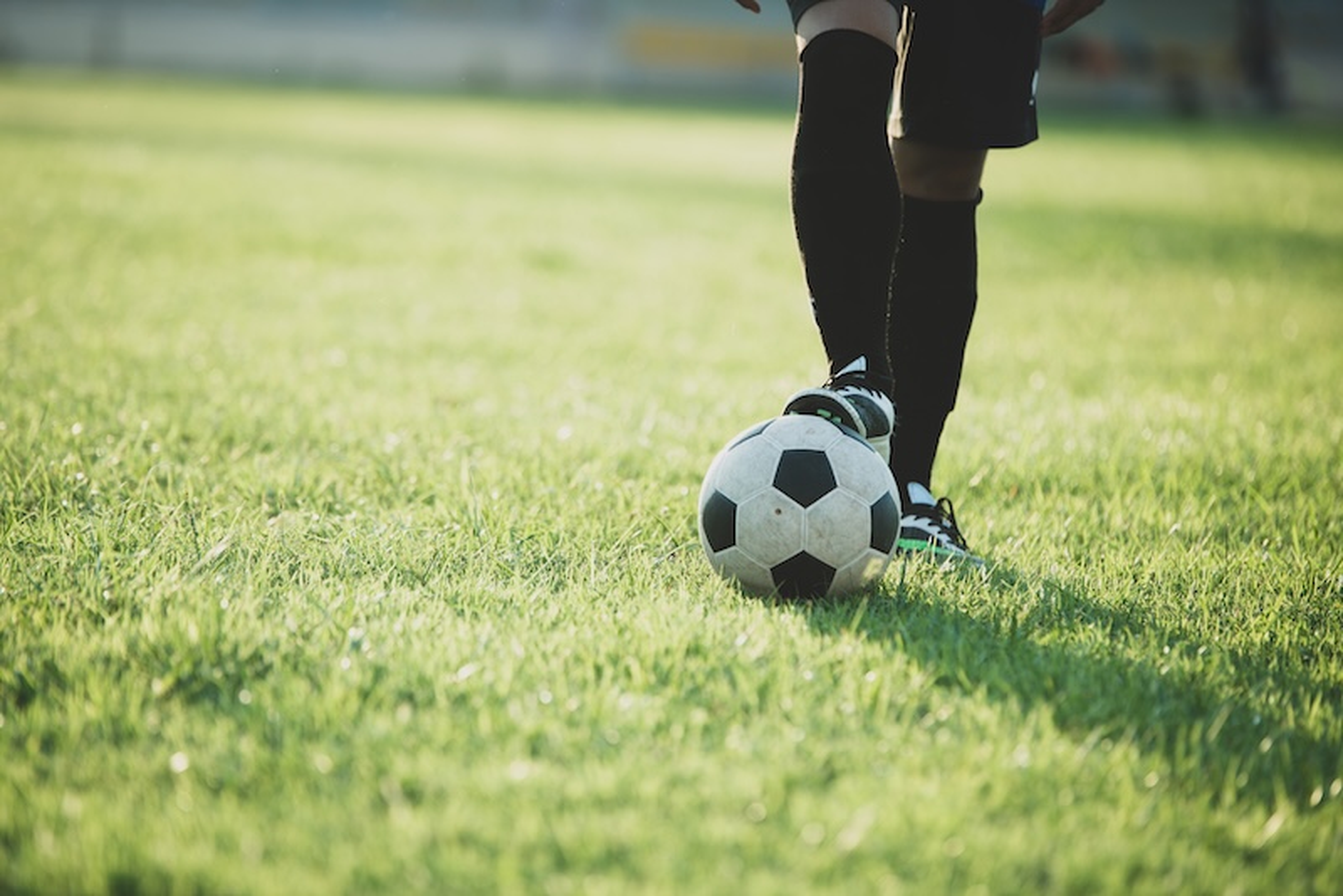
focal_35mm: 200
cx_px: 672
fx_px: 7463
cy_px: 448
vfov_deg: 6.9
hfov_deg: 10.3
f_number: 3.2
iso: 200
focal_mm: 200
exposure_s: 1/500
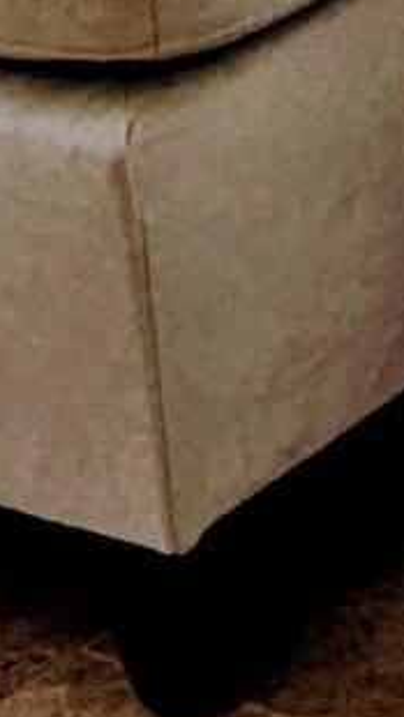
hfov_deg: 3.8
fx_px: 5407
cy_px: -1577
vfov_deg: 6.7
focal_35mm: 284
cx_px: 2110
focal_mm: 4.38
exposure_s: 1/269
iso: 37
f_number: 1.73
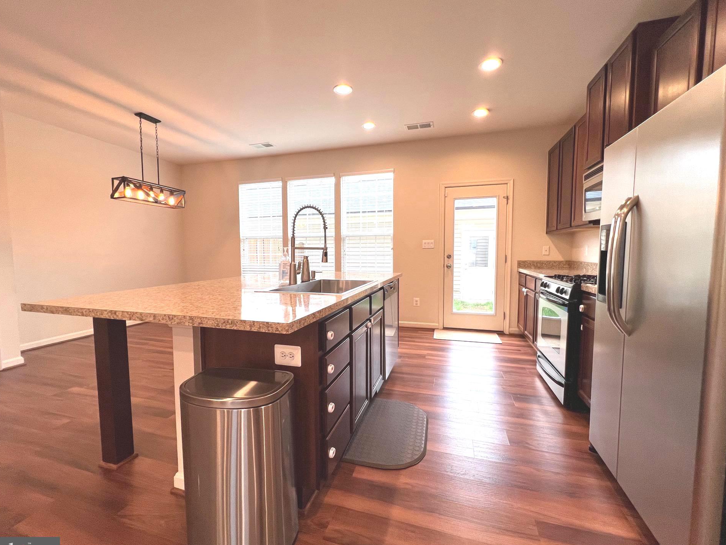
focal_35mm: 14
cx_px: 355
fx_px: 294
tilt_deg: -4.0
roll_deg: -0.1
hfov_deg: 102.1
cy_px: 275
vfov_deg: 85.7
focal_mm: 1.57
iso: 100
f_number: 1.8
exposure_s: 1/120
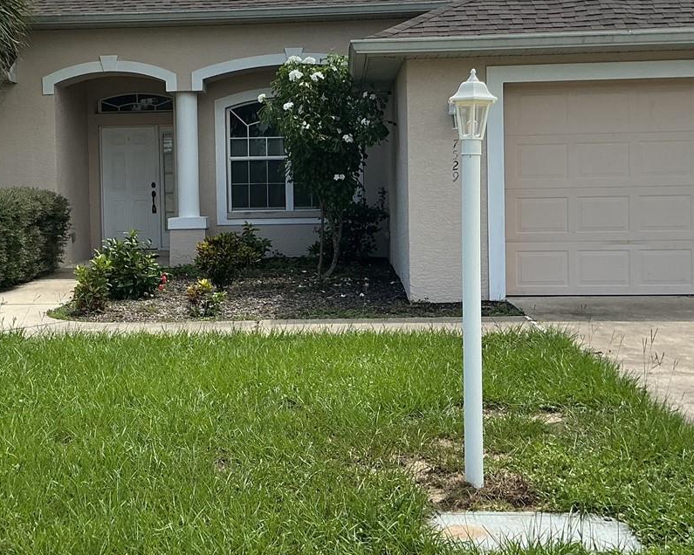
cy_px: 230
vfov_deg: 26.6
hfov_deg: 32.8
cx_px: 243
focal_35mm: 57
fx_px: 1171
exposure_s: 1/1412
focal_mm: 3
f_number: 1.8
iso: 25
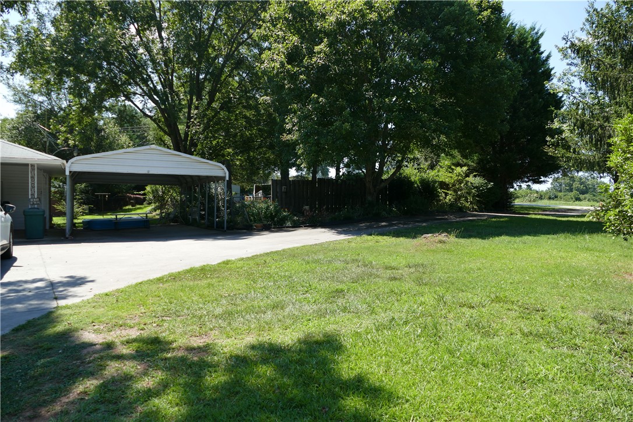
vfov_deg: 51.3
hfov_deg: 71.5
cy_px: 211
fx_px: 440
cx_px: 316
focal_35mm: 25
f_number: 2.8
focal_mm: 9.12
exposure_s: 1/1000
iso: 125
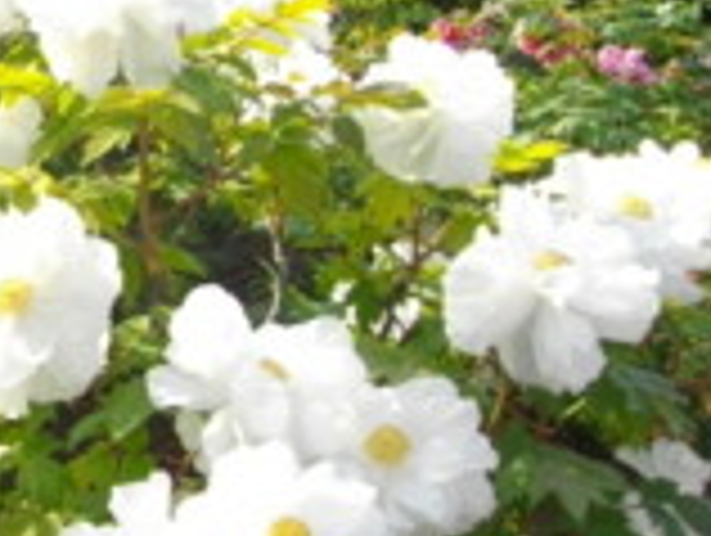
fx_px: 2345
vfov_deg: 13.0
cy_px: 131
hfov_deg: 16.7
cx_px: -76
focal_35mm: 114
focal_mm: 7.1
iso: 100
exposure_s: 1/400
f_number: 3.2
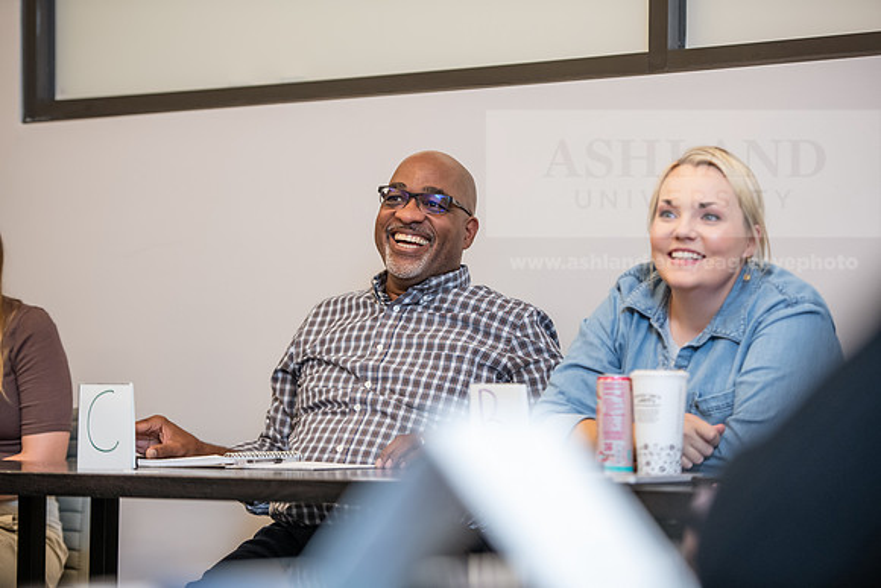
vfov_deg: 11.8
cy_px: 294
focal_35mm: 116
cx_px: 440
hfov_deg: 17.6
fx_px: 2839
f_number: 2.8
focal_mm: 116
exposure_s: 1/200
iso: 1000
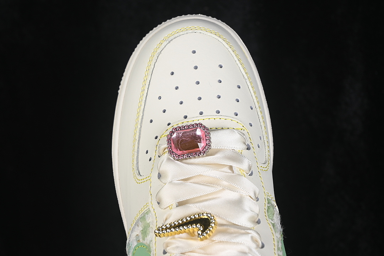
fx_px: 800
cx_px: 192
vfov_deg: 18.2
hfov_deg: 27.0
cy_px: 128
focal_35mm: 75
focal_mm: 50
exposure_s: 1/80
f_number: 7.1
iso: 160
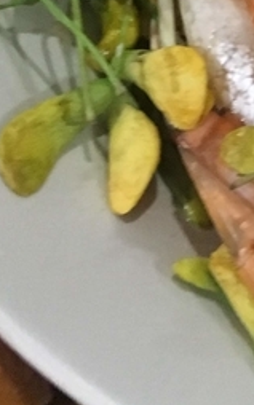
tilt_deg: -71.1
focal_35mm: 124
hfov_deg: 9.6
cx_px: 567
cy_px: -330
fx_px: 1372
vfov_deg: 14.7
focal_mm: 4.15
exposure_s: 1/20
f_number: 2.2
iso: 200
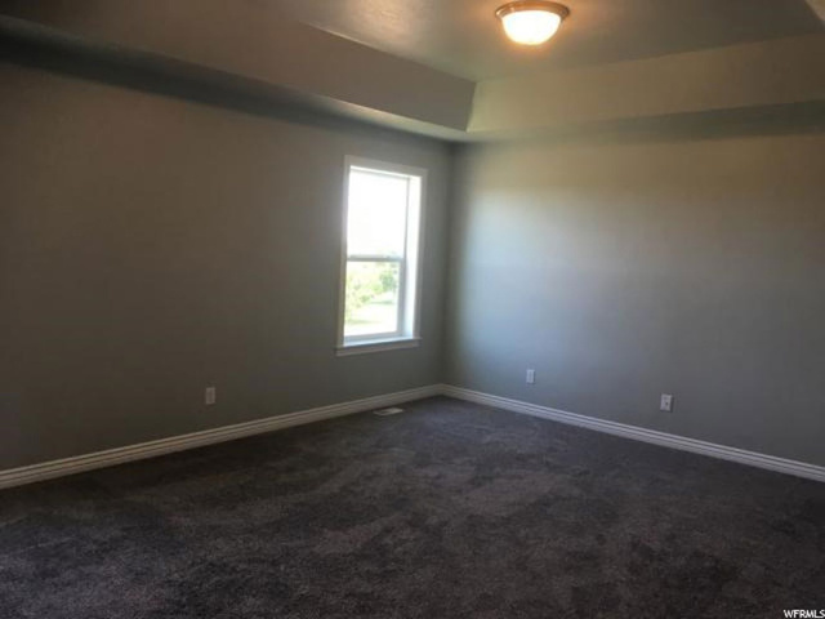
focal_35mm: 29
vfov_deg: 48.2
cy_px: 310
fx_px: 691
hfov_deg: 61.7
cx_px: 412
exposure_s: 1/40
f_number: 2.2
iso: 25
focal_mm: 4.15
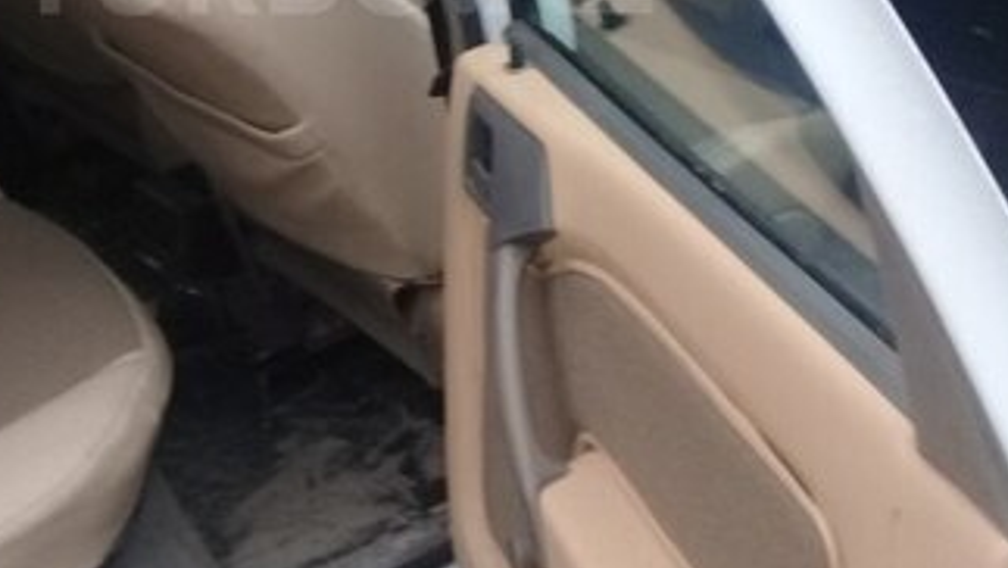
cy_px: -33
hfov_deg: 30.3
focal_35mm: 69
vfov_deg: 17.0
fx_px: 1845
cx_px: 334
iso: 80
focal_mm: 3.3
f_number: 2.2
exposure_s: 1/40
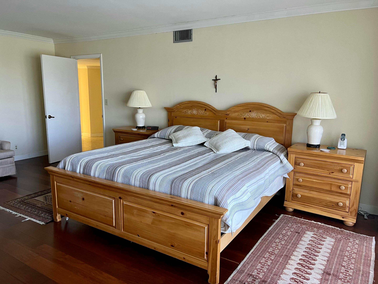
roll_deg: -1.0
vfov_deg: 53.1
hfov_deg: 67.3
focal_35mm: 26
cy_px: 142
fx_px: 284
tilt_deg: -10.4
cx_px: 189
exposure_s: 1/60
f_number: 1.5
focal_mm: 5.7
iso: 250
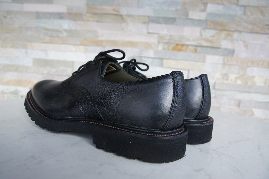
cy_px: 90
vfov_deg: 50.4
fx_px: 190
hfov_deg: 70.5
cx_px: 134
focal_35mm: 26
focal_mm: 17
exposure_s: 1/40
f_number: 4.5
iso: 200
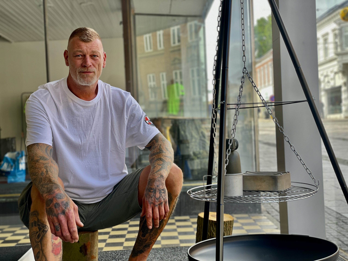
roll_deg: +3.4
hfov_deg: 36.8
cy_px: 130
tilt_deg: +0.3
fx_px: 523
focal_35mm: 52
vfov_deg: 28.0
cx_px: 174
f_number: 2
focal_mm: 6
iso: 25
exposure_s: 1/122
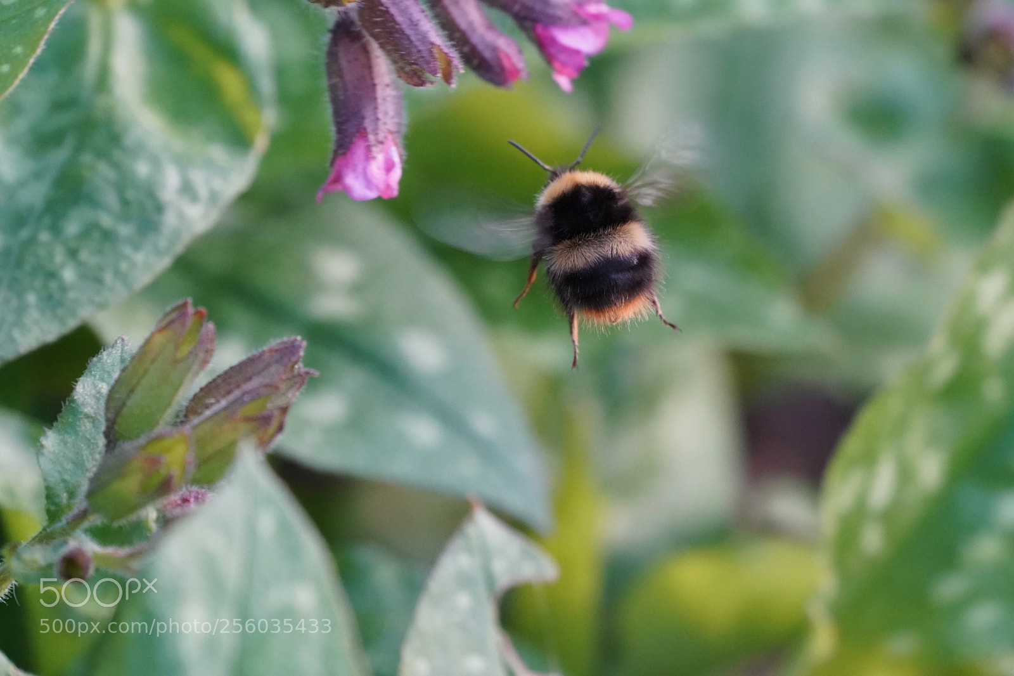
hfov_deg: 2.6
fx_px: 22527
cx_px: 507
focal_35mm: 800
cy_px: 338
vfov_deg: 1.7
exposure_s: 1/250
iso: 6400
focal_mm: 800
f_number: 11
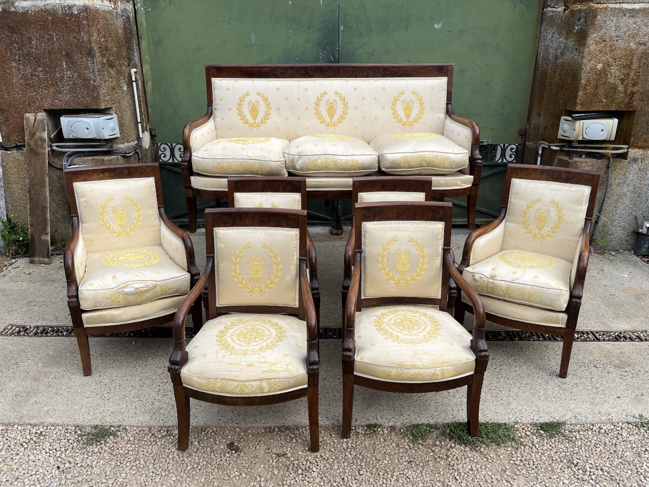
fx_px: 487
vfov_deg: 53.1
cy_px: 244
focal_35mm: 26
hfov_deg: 67.3
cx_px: 324
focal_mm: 5.1
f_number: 1.6
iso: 50
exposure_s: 1/1000
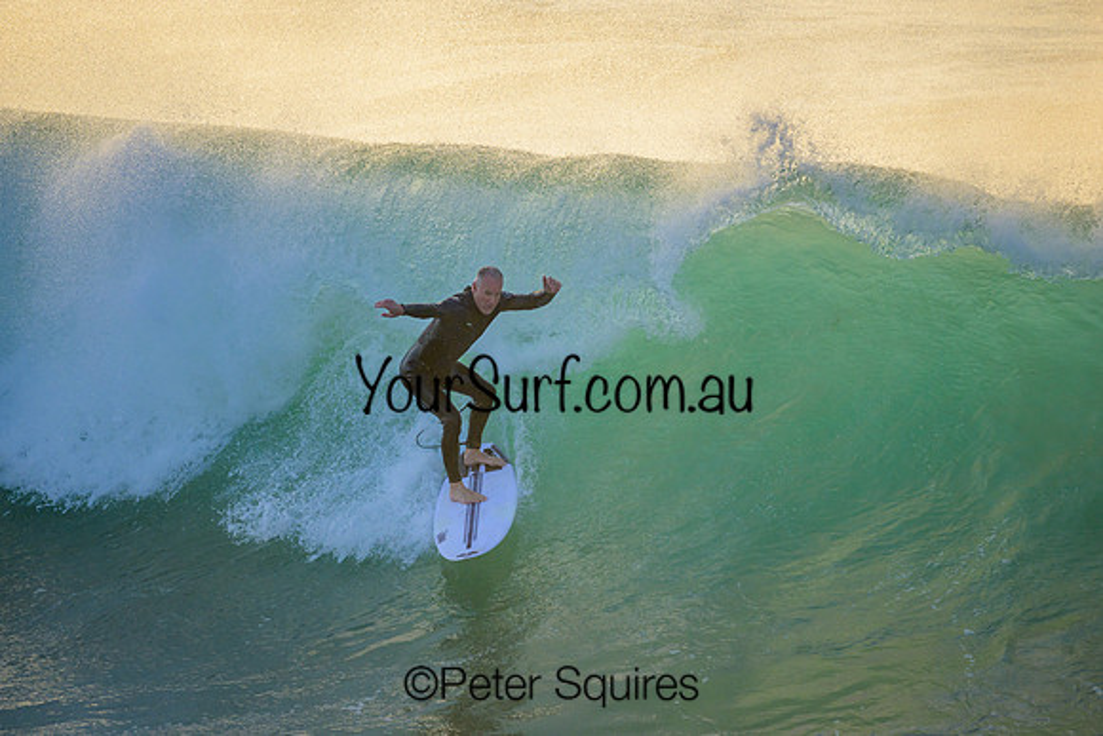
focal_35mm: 800
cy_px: 368
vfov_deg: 1.7
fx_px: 24516
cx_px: 552
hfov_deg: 2.6
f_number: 6.3
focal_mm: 800
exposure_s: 1/2000
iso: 800
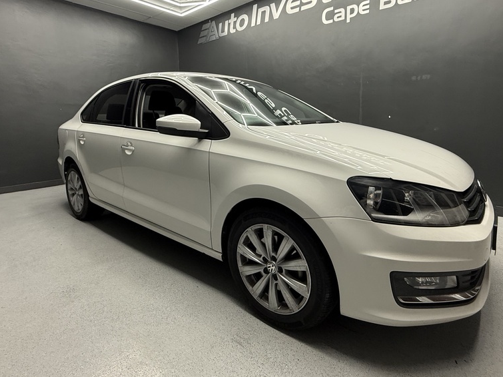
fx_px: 276
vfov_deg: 68.3
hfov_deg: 84.6
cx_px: 264
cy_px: 160
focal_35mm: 19
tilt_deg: -7.1
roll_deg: +1.4
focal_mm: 2.22
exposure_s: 1/100
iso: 160
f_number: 2.2
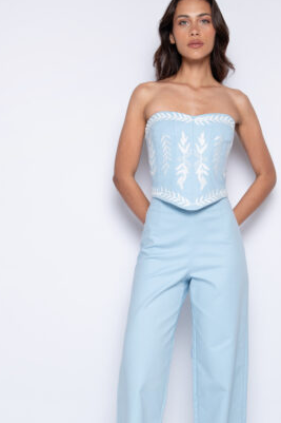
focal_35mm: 60
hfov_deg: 22.5
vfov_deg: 33.2
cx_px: 195
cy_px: 270
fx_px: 703
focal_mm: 40
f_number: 6.3
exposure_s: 1/200
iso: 320
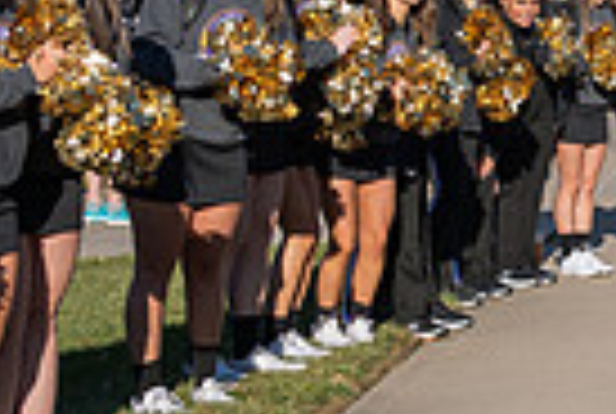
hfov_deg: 9.8
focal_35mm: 203
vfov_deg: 6.8
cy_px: 151
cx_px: 940
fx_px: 3481
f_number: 4
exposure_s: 1/400
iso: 64
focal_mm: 48
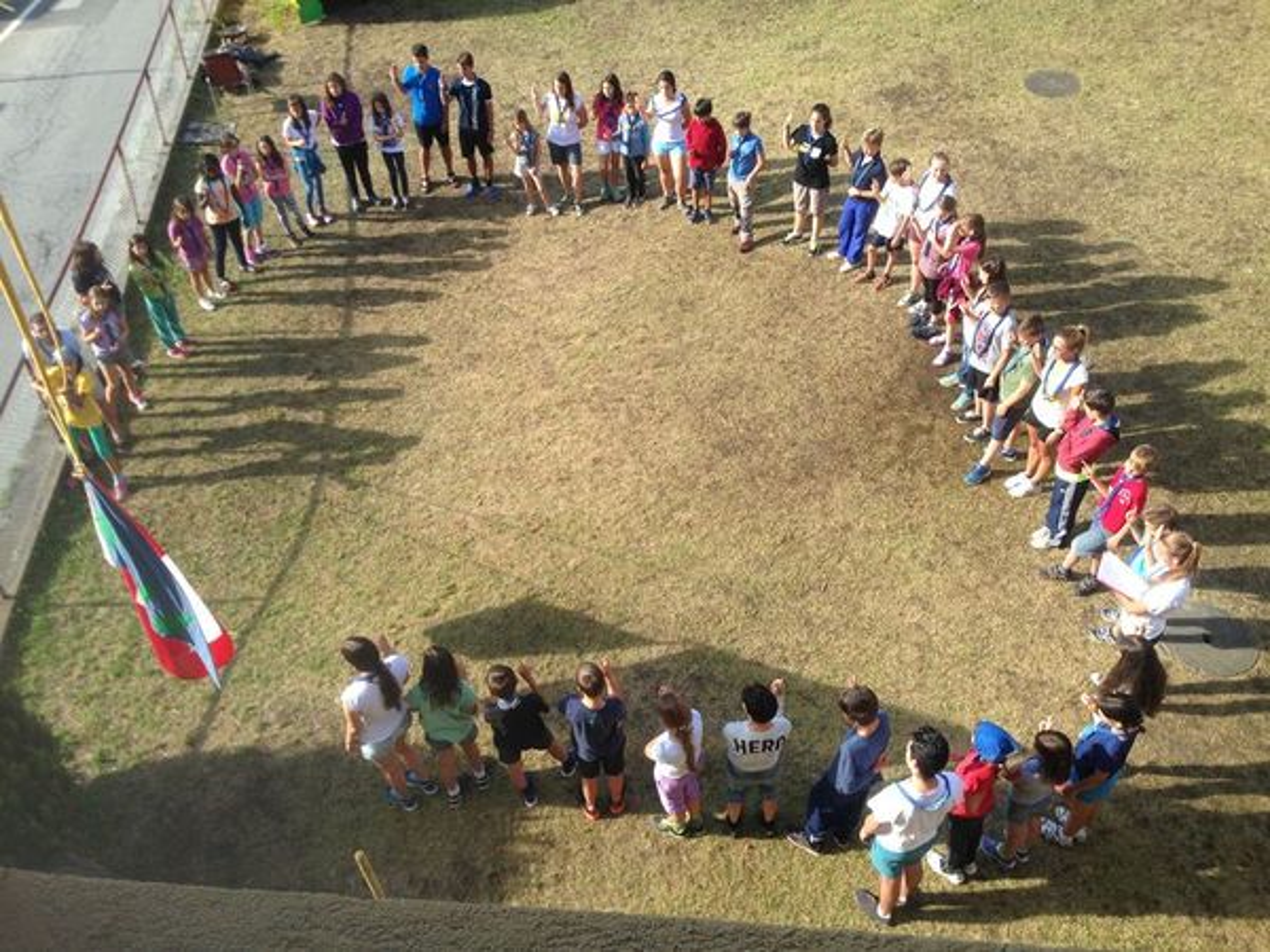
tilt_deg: -47.5
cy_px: 476
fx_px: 1211
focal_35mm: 33
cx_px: 635
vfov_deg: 42.9
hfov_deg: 55.4
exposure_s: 1/387
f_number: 2.4
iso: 50
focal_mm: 4.12
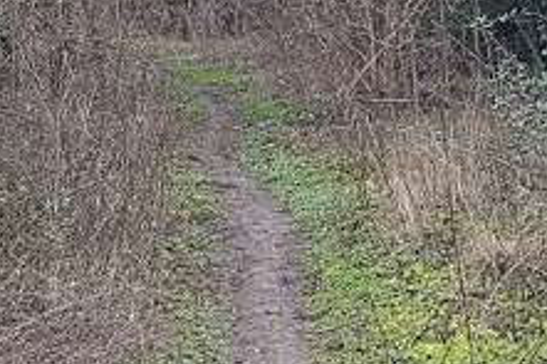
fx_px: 744
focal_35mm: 49
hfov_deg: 40.3
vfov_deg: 27.2
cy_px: 106
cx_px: 252
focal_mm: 4.2
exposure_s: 1/174
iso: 50
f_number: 1.7
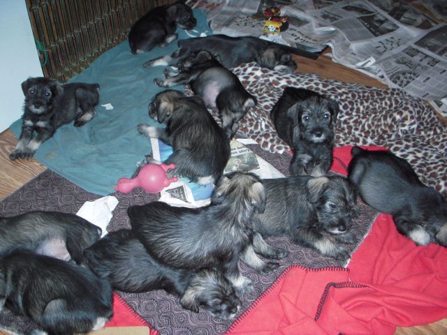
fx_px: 491
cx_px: 224
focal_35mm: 38
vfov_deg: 37.7
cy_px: 168
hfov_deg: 49.0
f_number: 3.3
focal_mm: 6.3
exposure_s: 1/100
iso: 320
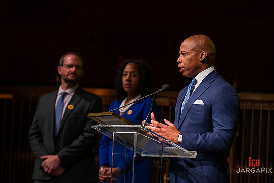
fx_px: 1316
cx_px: 137
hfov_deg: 11.9
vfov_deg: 7.9
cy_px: 85
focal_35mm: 173
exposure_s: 1/250
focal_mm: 160
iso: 2000
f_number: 4
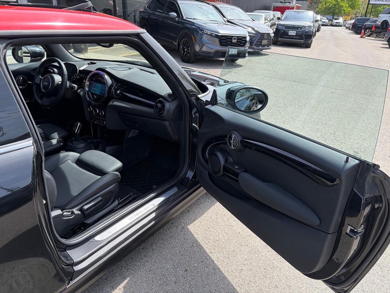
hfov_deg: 67.3
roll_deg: -2.0
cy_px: 146
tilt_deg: -23.3
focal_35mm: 26
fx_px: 293
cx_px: 195
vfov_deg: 53.1
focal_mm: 5.96
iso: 50
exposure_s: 1/1217
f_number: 1.6
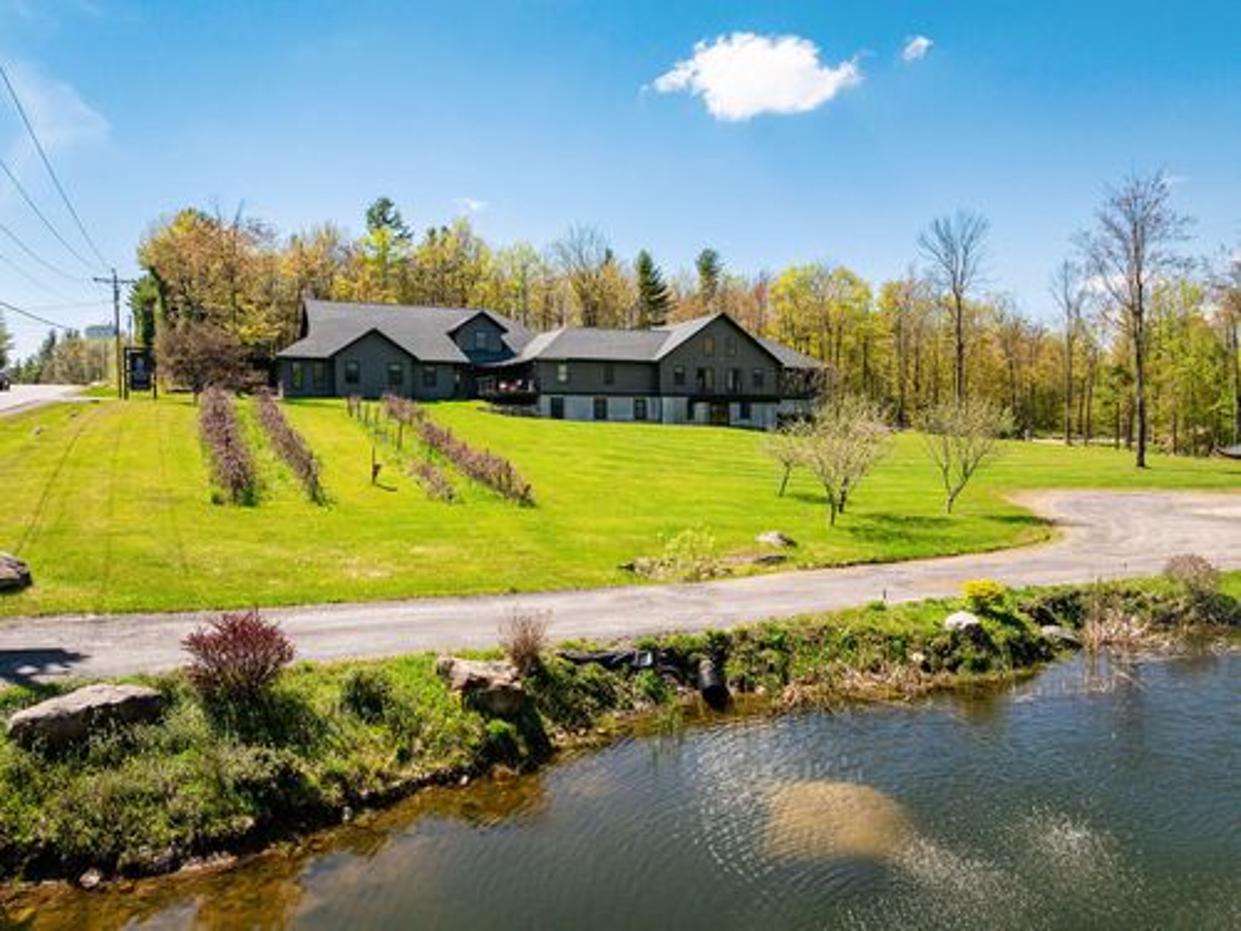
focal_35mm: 24
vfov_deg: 56.8
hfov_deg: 71.6
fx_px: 860
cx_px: 620
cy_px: 466
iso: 160
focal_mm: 12.29
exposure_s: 1/2500
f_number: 2.8
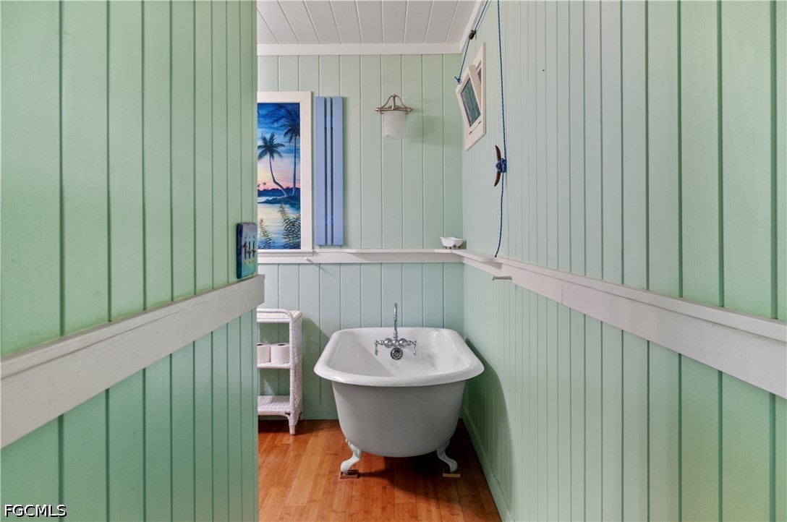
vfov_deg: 43.5
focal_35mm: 30
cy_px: 261
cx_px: 394
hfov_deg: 62.0
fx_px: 655
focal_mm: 20
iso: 200
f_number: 8
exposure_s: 1/1.67
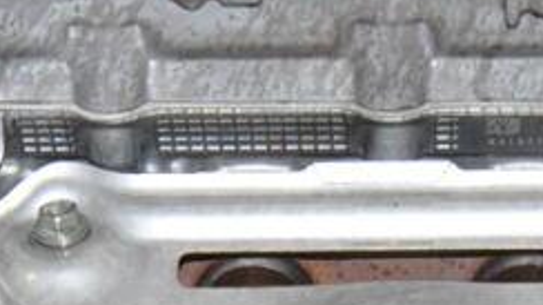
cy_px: 424
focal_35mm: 310
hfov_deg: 7.0
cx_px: 405
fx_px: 4461
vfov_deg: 3.9
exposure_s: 1/200
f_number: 9
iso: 400
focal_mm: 30
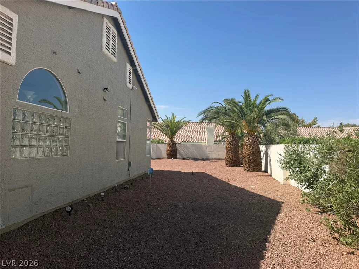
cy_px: 134
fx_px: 249
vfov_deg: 56.8
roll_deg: -3.2
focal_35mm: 24
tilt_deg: +5.9
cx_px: 180
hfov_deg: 71.6
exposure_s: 1/4673
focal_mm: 6.76
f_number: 1.78
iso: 80
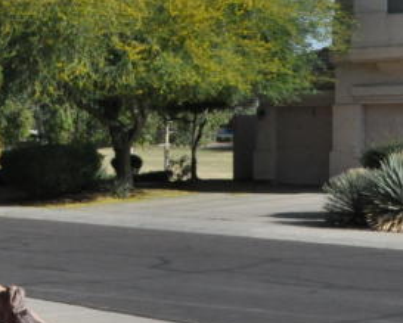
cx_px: -152
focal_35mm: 107
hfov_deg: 16.7
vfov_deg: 14.4
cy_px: 94
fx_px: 1278
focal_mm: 18
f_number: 16
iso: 2000
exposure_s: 1/1000
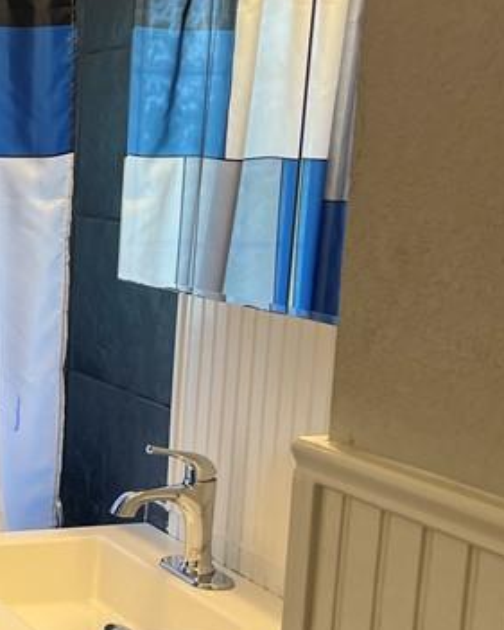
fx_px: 1379
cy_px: 454
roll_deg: -0.6
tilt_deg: -13.4
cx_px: -204
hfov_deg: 18.8
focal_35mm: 74
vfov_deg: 25.5
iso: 64
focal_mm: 5.1
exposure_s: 1/120
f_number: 1.6
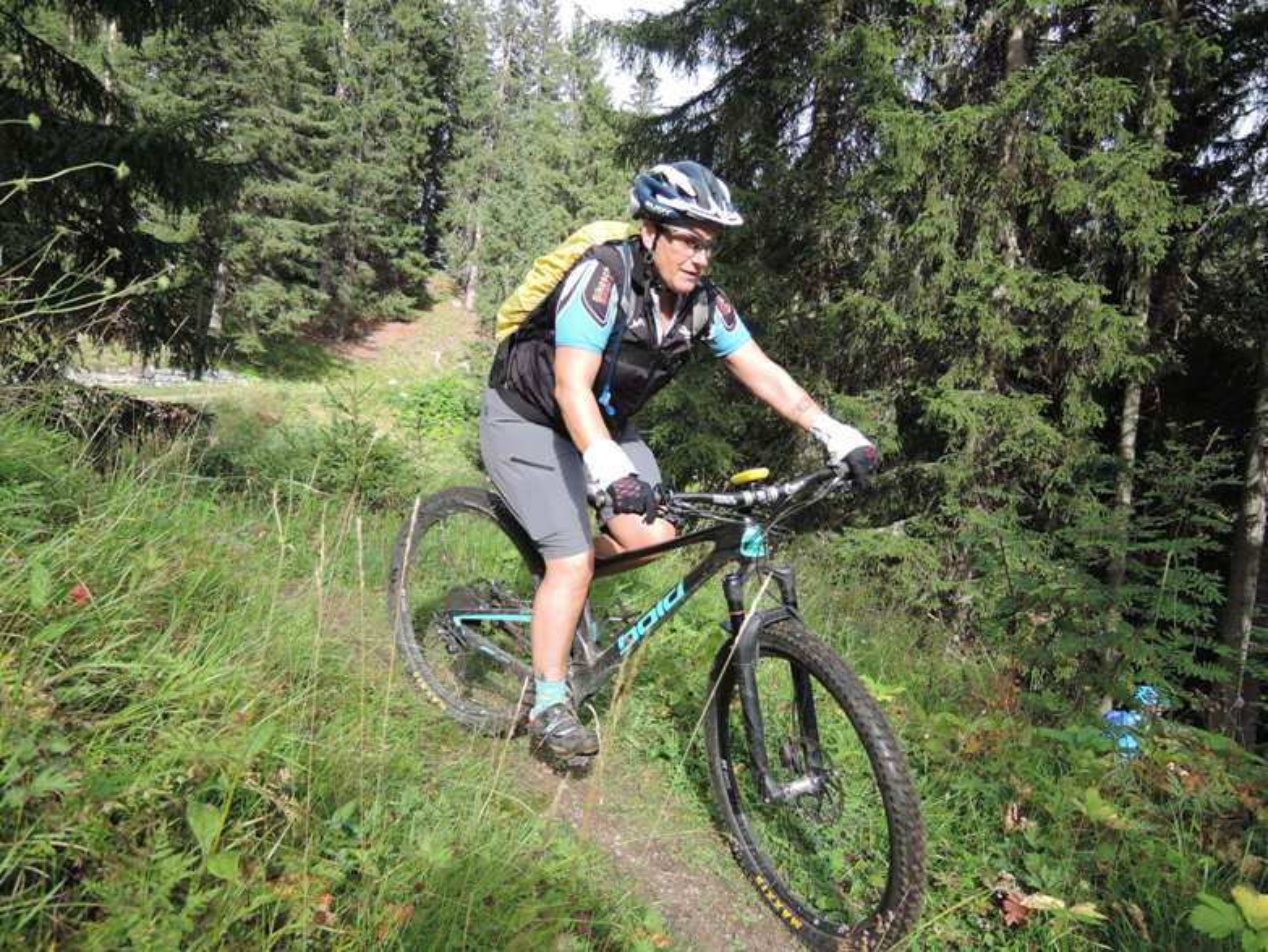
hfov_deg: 71.6
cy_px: 476
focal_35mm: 24
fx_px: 880
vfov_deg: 56.9
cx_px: 634
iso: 80
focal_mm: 5.1
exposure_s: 1/400
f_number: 2.2
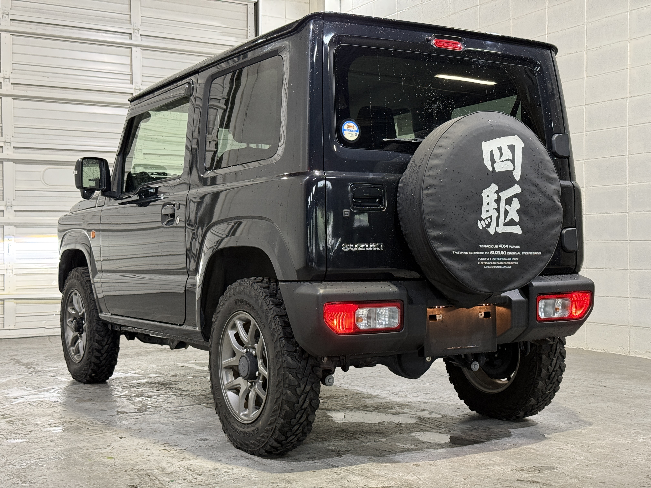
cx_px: 326
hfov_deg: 39.7
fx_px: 903
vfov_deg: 30.3
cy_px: 244
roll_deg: +0.5
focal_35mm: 48
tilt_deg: +0.1
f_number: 1.78
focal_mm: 6.76
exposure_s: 1/40
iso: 200
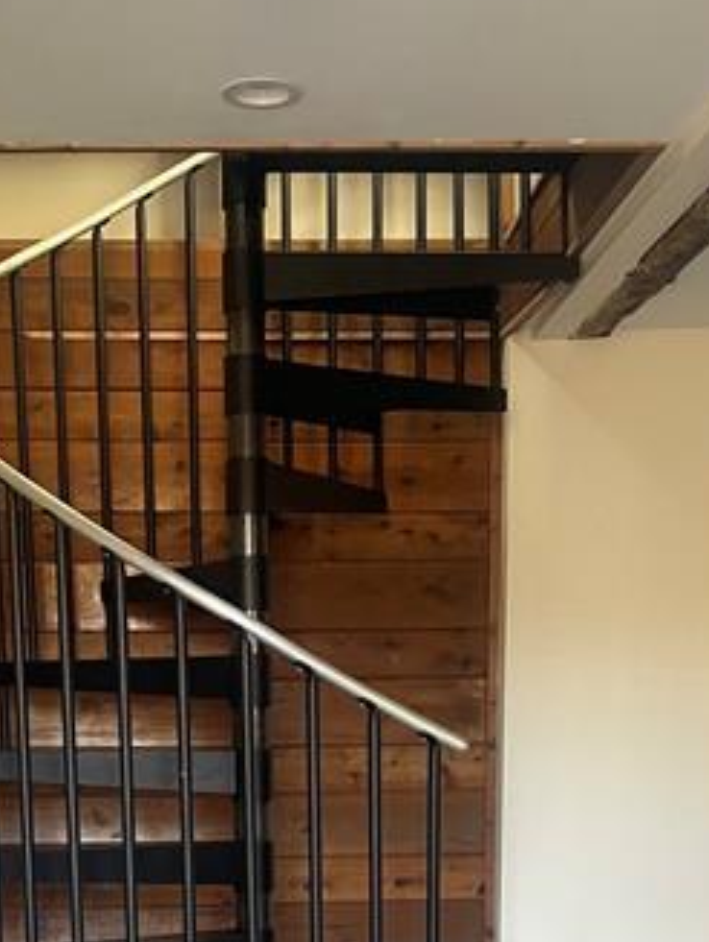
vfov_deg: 28.9
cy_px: 1014
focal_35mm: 61
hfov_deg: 24.0
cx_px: 242
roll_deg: +1.9
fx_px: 1663
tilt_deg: -9.9
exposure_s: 1/60
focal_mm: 4.2
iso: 160
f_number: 1.6
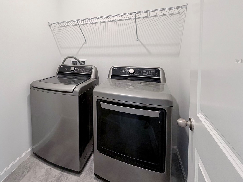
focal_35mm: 20
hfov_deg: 79.2
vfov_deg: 64.3
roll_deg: +1.6
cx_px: 82
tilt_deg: -3.3
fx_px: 140
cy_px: 61
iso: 200
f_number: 2.2
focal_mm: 2.22
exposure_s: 1/60
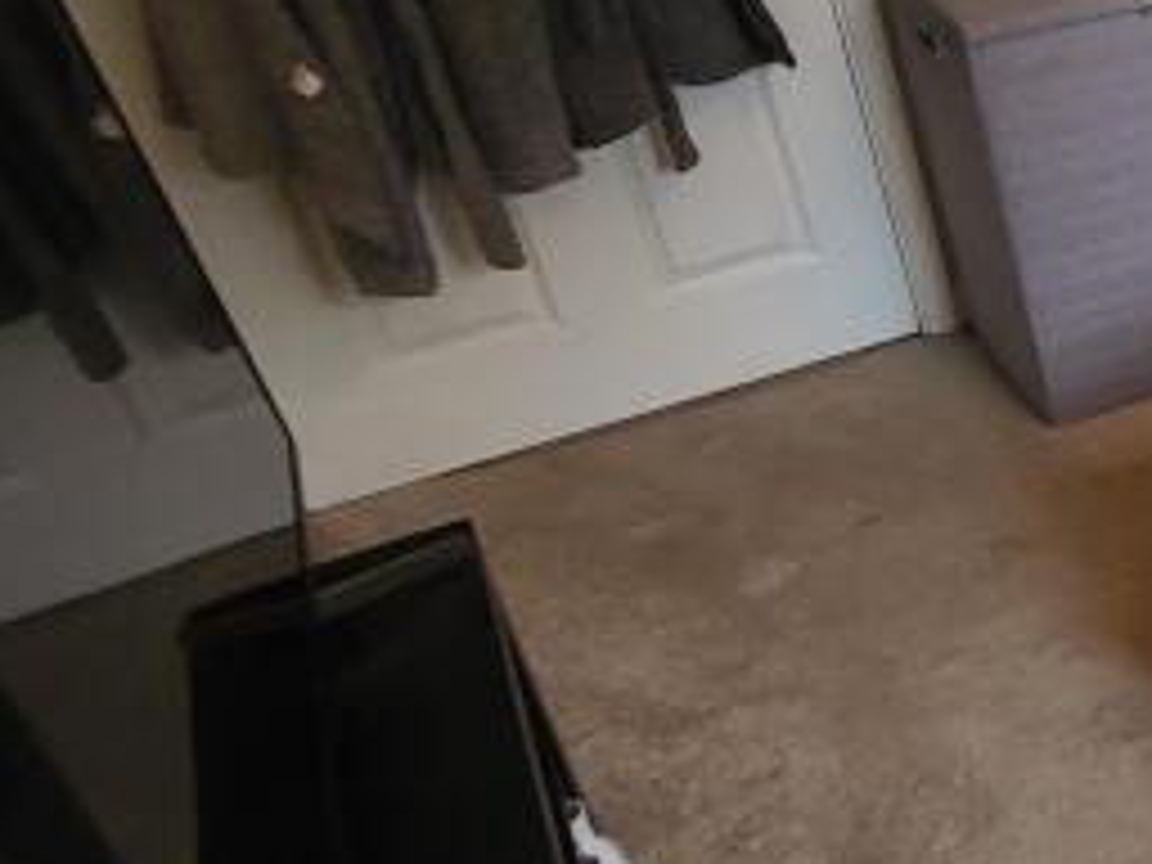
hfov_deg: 23.1
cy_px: 202
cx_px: 1998
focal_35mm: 52
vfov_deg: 27.6
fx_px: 1731
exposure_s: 1/50
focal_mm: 1.74
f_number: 2.2
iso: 200
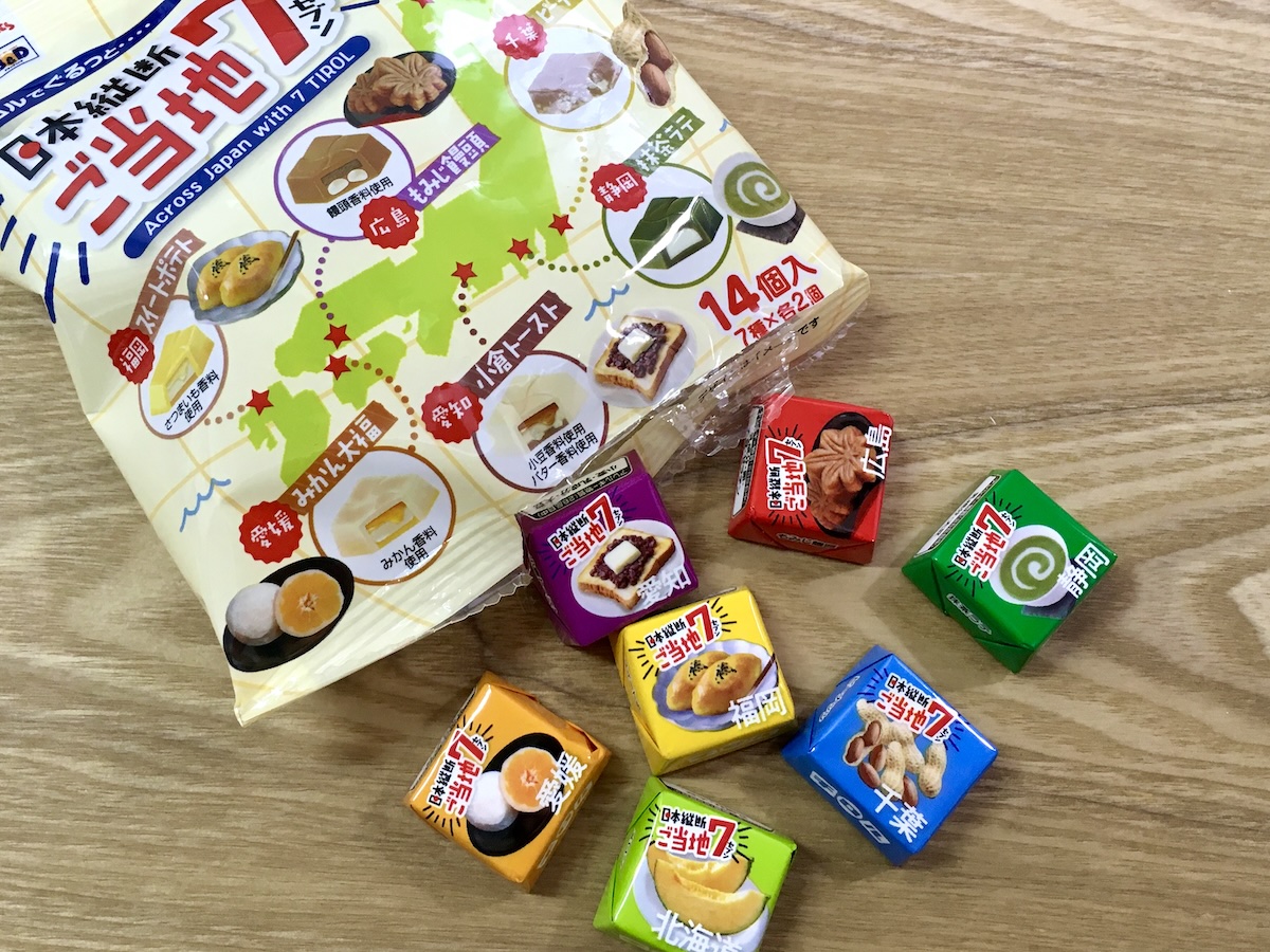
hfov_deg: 61.7
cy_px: 476
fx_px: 1064
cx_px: 635
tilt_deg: -72.2
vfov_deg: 48.2
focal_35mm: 29
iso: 64
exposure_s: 1/30
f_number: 2.2
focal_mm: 4.15
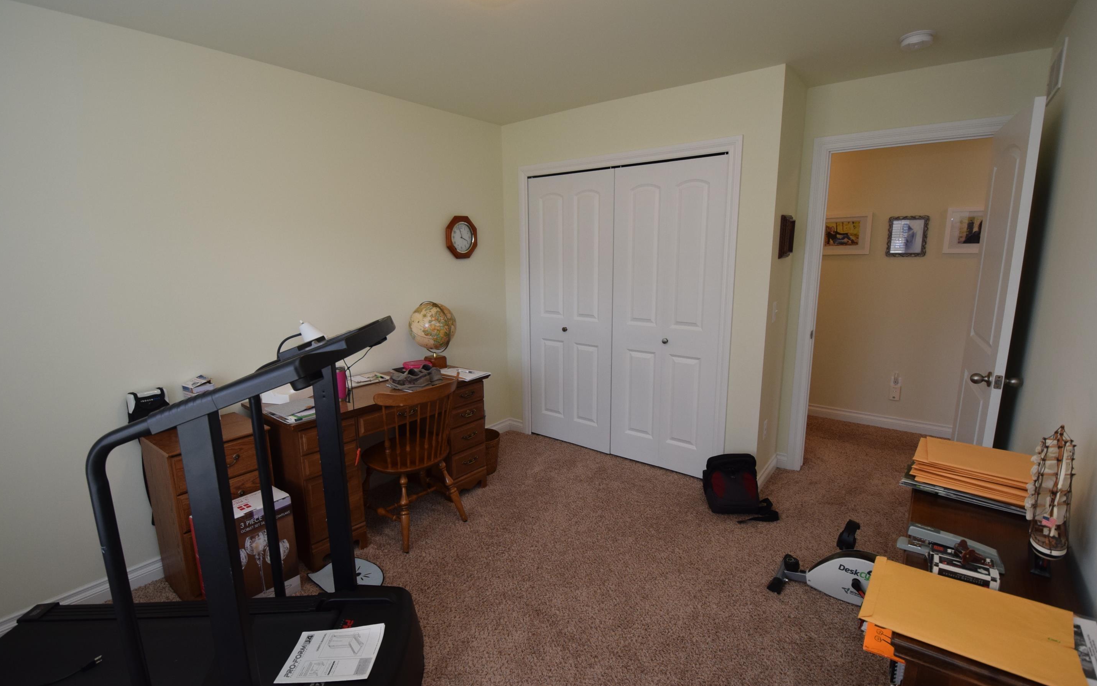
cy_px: 351
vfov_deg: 71.2
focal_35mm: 16
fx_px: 478
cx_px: 540
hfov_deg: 97.8
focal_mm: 10
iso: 800
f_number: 5
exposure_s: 1/100
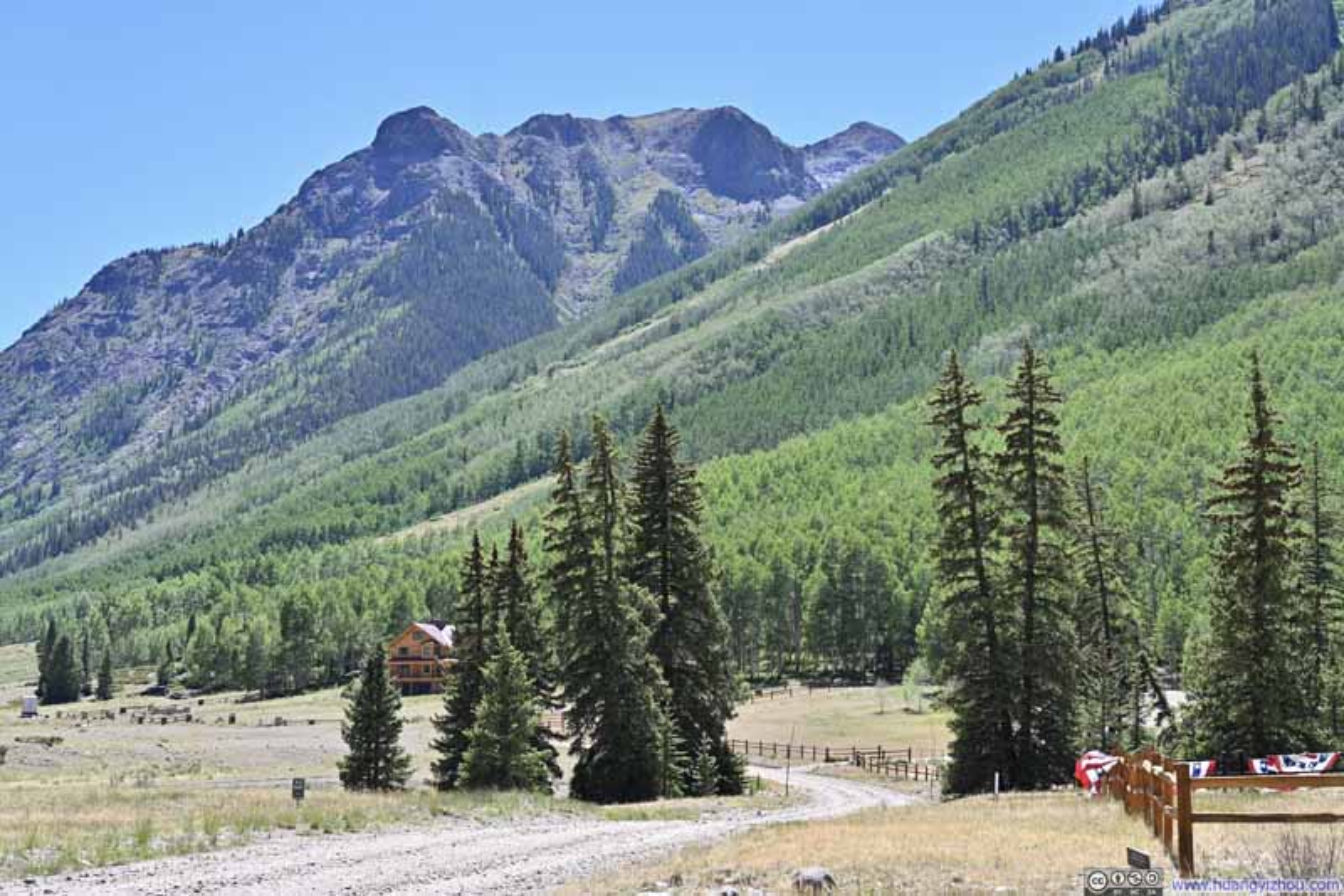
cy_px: 448
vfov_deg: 25.0
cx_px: 672
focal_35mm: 54
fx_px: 2015
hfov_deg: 36.9
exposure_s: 1/160
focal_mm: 54
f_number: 6.3
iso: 64
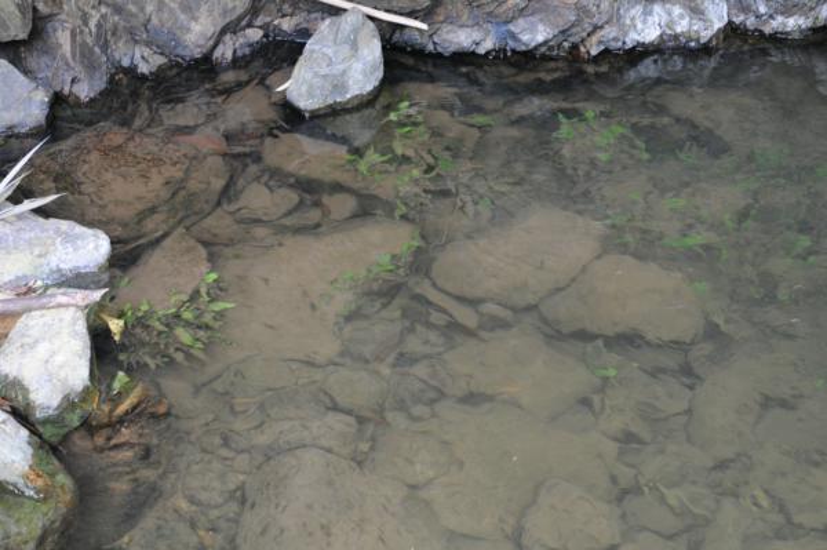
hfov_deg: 22.6
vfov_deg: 15.2
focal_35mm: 90
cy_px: 275
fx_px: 2066
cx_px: 414
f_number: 2.8
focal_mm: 60
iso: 200
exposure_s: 1/30
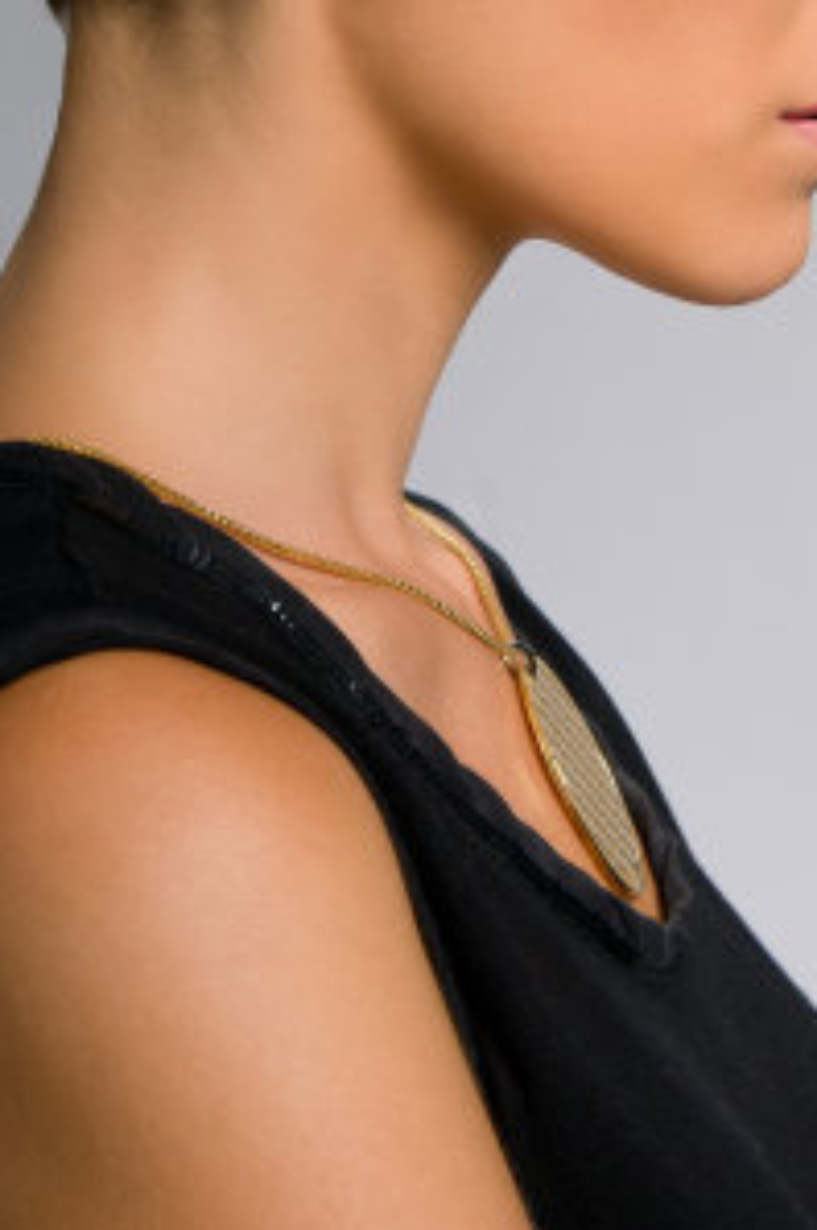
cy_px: 107
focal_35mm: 148
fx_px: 5050
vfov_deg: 13.7
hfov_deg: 9.2
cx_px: 536
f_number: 8
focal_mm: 48
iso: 200
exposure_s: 1/200
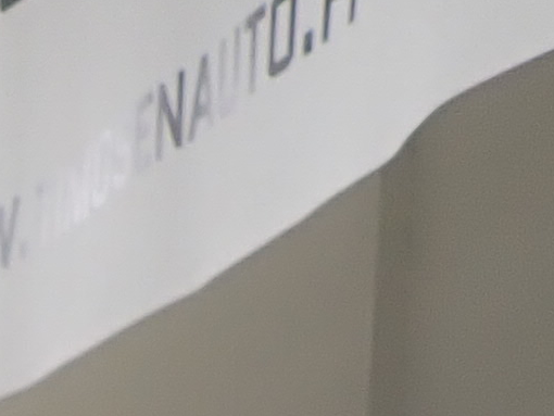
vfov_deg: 6.3
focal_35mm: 196
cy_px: 1597
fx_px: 3138
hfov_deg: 8.9
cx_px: -882
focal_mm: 4.5
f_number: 2
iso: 100
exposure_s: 1/100
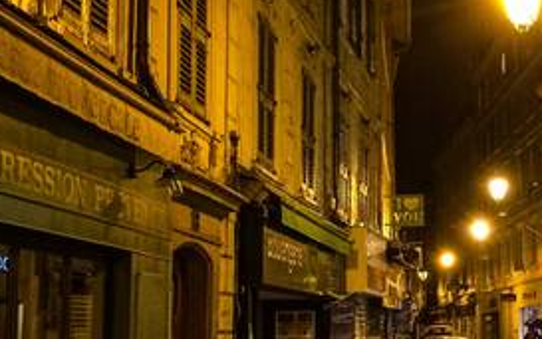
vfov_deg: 18.1
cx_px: 493
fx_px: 1064
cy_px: 212
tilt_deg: +6.6
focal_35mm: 72
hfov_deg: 27.5
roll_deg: +1.5
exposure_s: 1/15
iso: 250
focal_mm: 4.15
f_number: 2.2
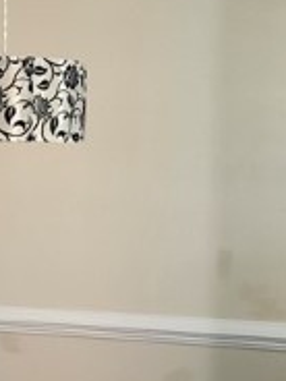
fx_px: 1058
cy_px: 201
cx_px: 60
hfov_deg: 15.3
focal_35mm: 96
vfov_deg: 20.4
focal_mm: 6.4
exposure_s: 1/120
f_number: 1.8
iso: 160
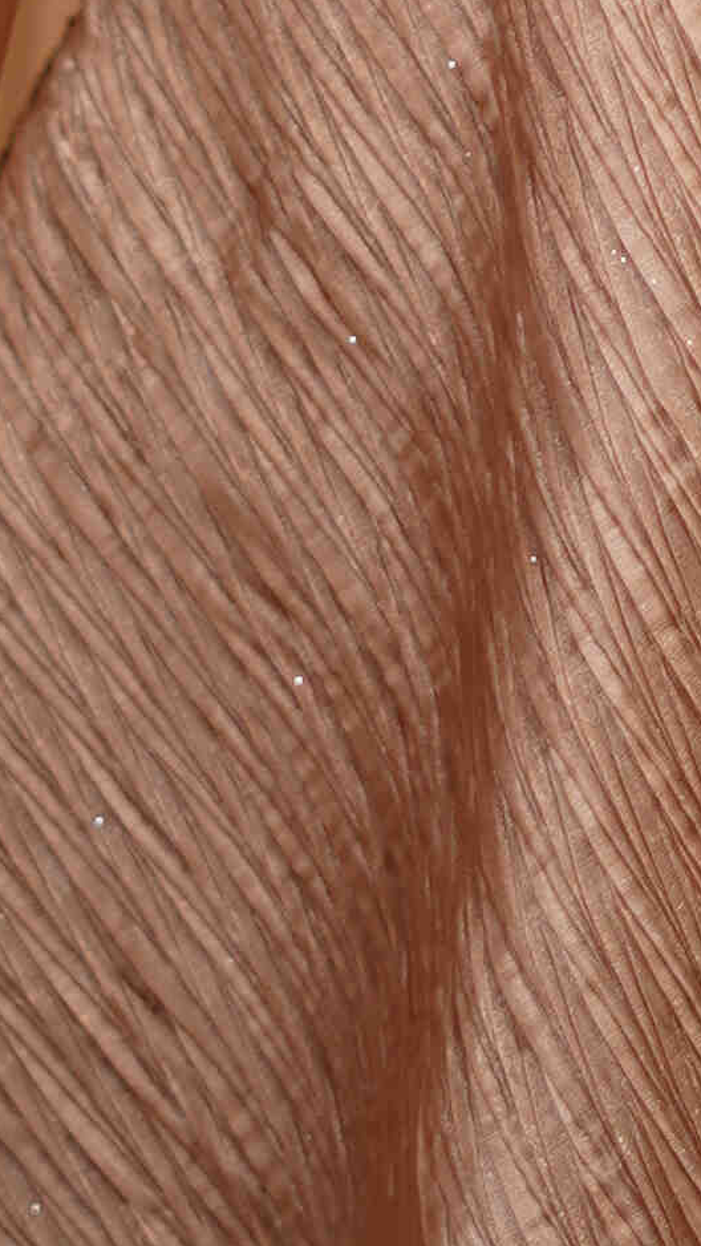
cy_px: -1196
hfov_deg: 3.6
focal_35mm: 335
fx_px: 11064
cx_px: 1067
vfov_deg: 6.3
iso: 200
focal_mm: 50
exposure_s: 1/200
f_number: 1.8
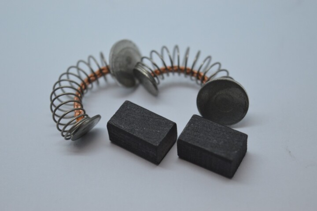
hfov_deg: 24.6
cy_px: 106
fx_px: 726
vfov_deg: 16.5
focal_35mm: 82
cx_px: 158
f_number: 5.6
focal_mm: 55
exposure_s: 1/125
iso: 400
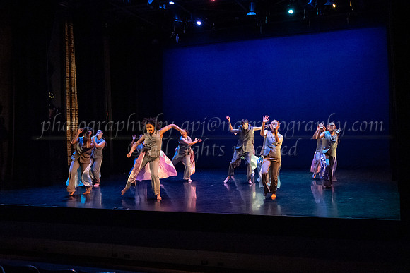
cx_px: 238
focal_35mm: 35
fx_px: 400
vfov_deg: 37.7
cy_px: 144
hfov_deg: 54.0
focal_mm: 28
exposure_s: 1/400
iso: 6400
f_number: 4
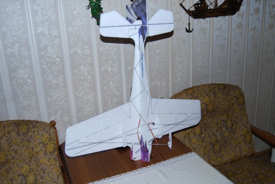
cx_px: 138
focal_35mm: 34
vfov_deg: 38.5
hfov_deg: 55.0
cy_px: 92
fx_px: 264
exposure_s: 1/60
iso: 200
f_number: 3.8
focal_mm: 23
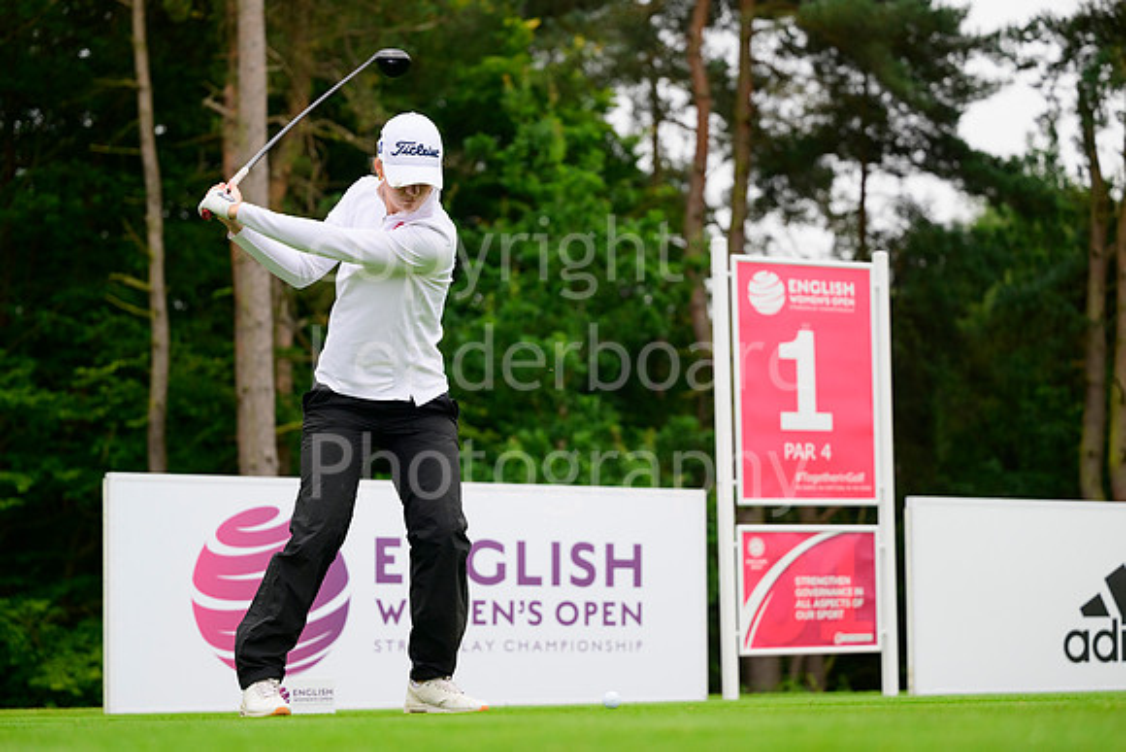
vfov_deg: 17.7
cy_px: 376
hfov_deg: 26.3
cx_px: 563
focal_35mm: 77
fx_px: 2409
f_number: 2.8
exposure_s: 1/1250
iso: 1000
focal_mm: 77
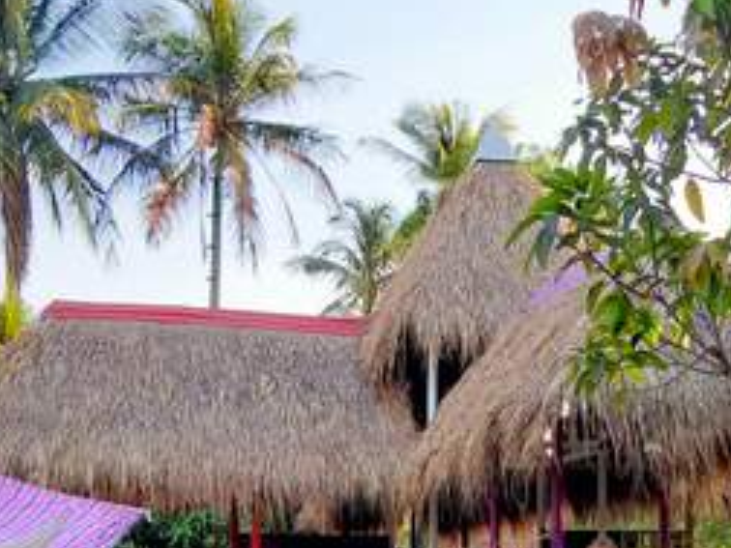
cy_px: 571
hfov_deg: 31.0
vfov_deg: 22.6
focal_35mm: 62
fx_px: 1309
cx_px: 473
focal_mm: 3.93
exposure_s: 1/136
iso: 40
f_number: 1.7
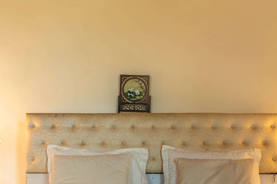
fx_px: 431
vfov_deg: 24.0
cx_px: 159
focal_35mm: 56
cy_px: 127
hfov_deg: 35.6
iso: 100
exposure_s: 1/15
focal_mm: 29
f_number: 8
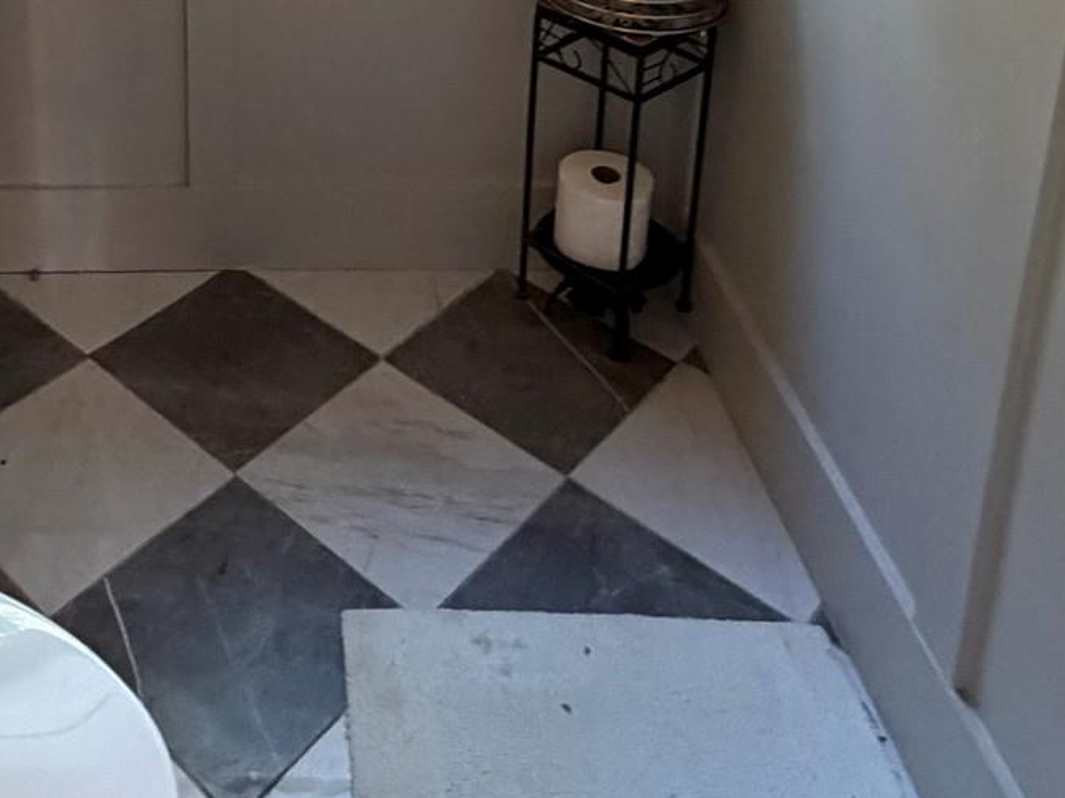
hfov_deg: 42.0
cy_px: -230
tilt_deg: -15.0
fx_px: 1323
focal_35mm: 43
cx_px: 216
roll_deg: +0.8
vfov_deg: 28.0
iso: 800
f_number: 2.2
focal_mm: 2.22
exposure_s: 1/60
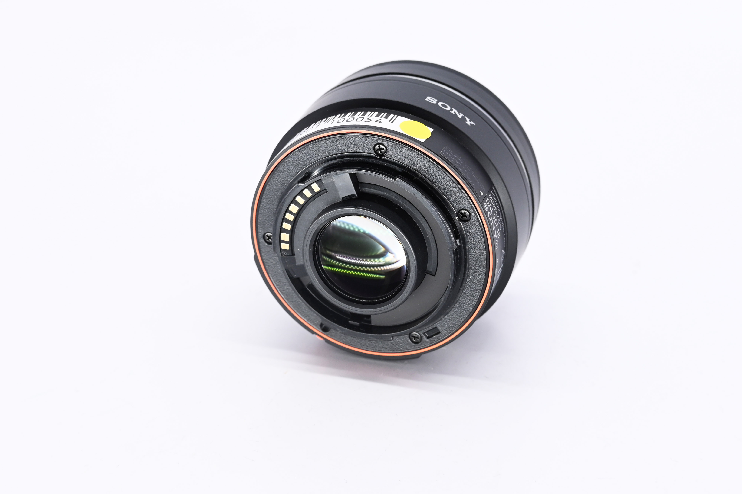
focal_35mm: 81
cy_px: 247
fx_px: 1669
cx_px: 371
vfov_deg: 16.9
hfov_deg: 25.1
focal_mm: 54
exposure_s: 1/160
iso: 500
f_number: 9
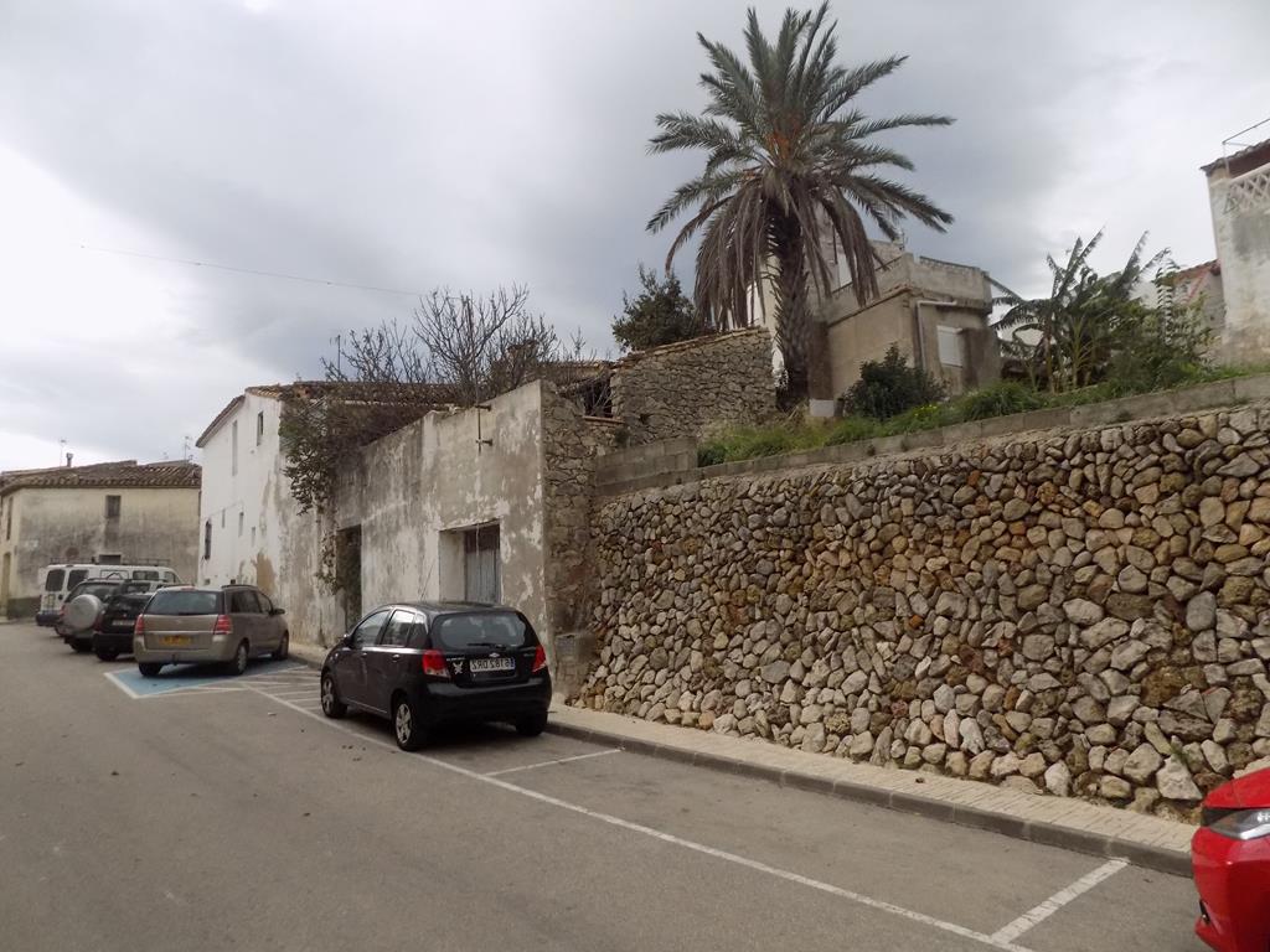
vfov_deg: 58.9
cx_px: 635
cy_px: 476
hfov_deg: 73.9
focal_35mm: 23
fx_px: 844
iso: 200
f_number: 9.9
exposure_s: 1/200
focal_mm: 4
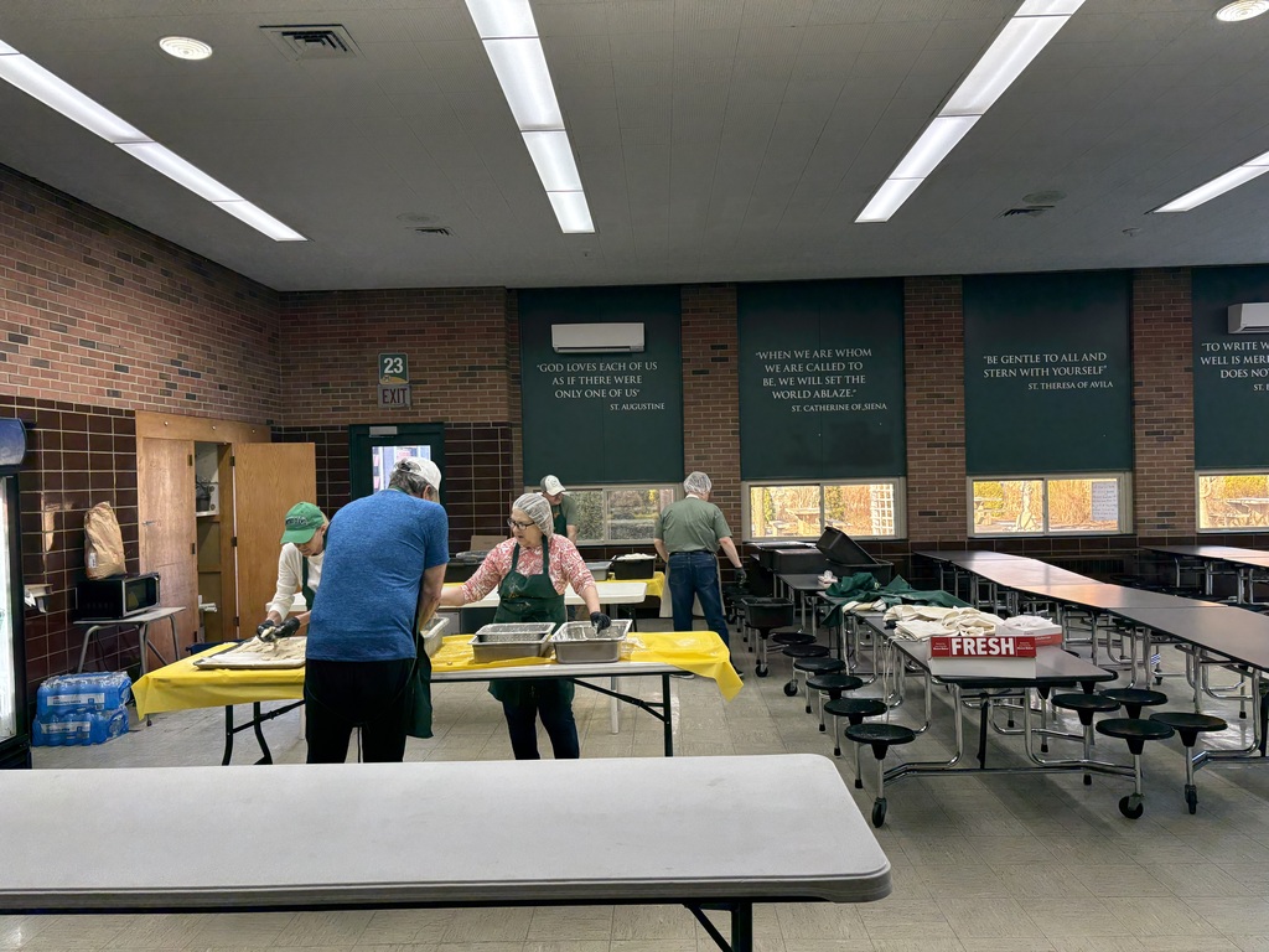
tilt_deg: -0.1
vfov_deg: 53.1
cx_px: 634
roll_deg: +1.7
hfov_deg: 67.3
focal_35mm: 26
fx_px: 953
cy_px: 476
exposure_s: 1/120
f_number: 1.6
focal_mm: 5.96
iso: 200
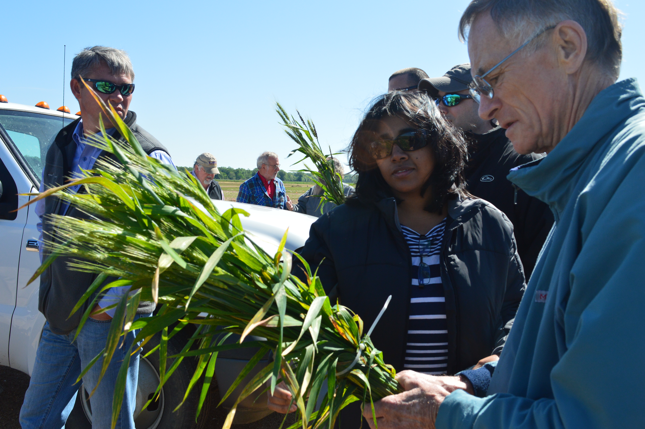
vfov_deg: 39.9
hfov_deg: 57.3
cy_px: 214
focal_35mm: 33
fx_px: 591
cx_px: 322
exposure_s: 1/400
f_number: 11
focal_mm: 22
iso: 400
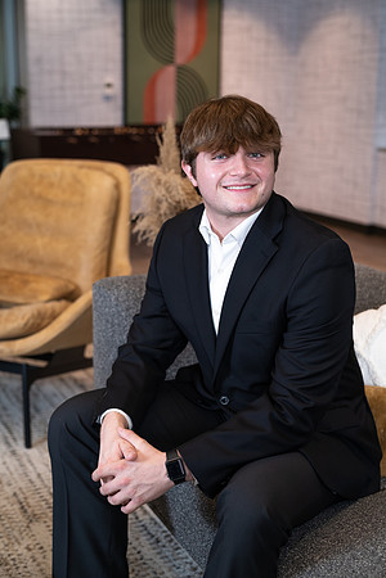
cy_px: 289
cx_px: 193
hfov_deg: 27.0
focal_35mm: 50
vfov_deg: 39.6
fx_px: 804
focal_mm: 50
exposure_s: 1/125
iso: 100
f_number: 3.2
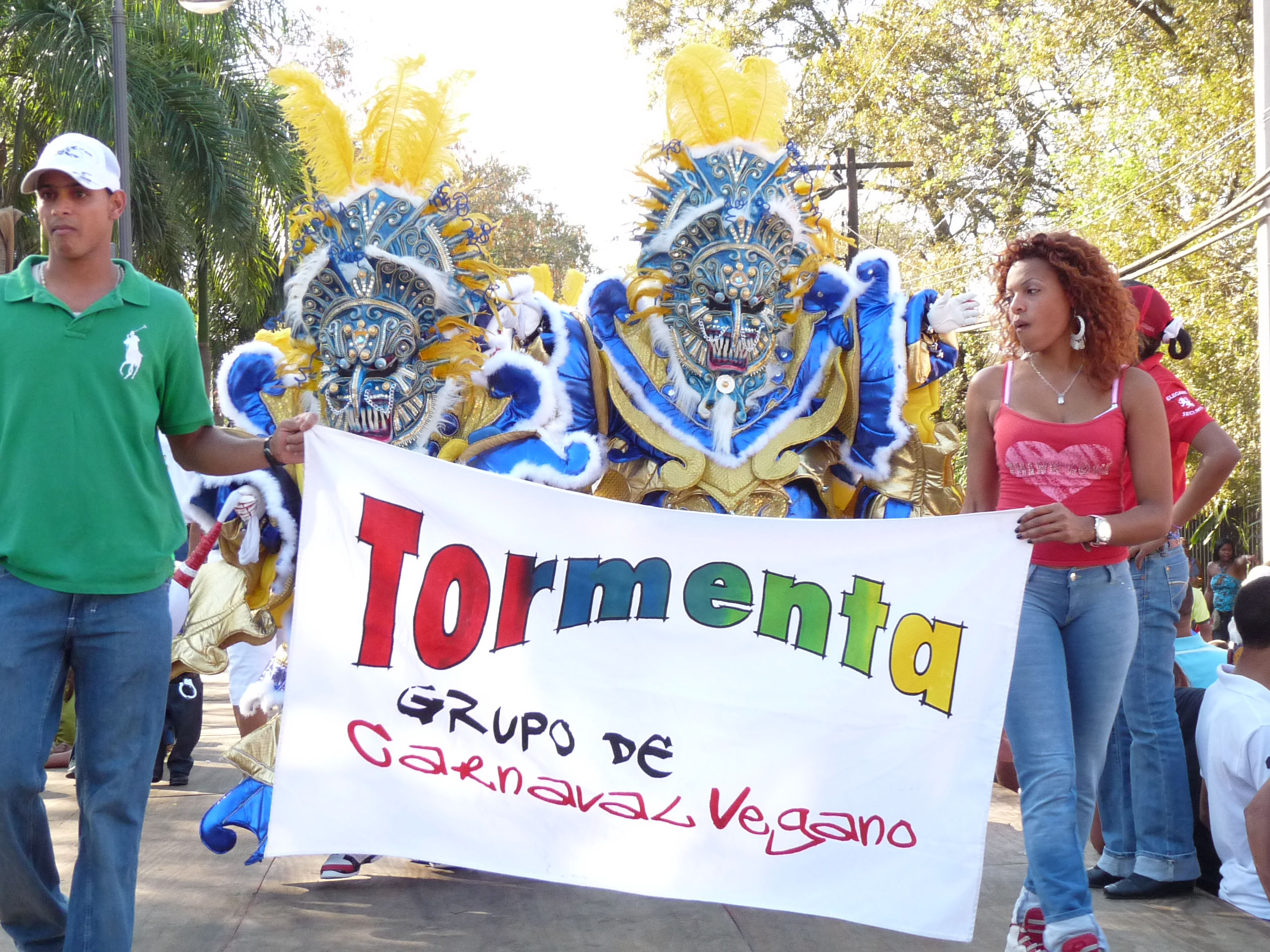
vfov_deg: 21.9
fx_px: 2458
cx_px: 635
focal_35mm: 67
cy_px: 476
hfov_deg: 29.0
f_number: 3.6
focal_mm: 8.5
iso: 200
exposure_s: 1/200
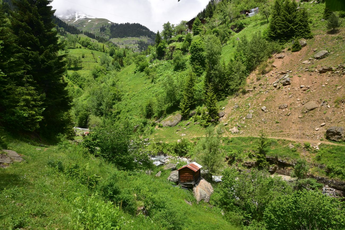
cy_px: 115
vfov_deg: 27.0
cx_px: 172
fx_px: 479
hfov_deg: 39.6
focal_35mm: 50
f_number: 16
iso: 320
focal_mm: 50
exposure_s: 1/125
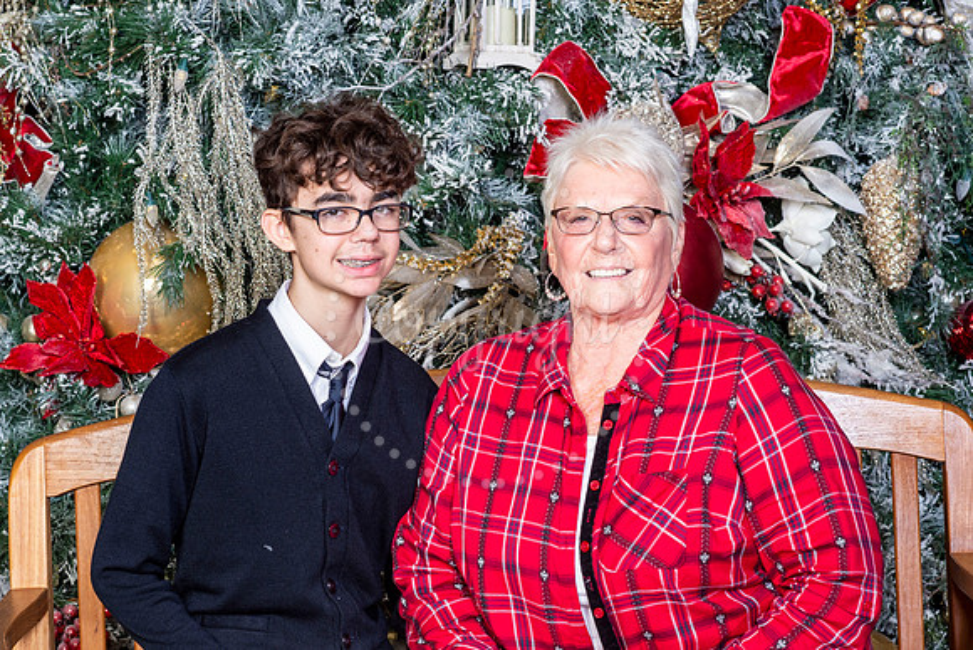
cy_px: 379
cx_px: 432
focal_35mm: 110
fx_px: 2965
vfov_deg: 12.5
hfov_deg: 18.6
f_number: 8
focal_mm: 85
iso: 400
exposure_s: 1/125
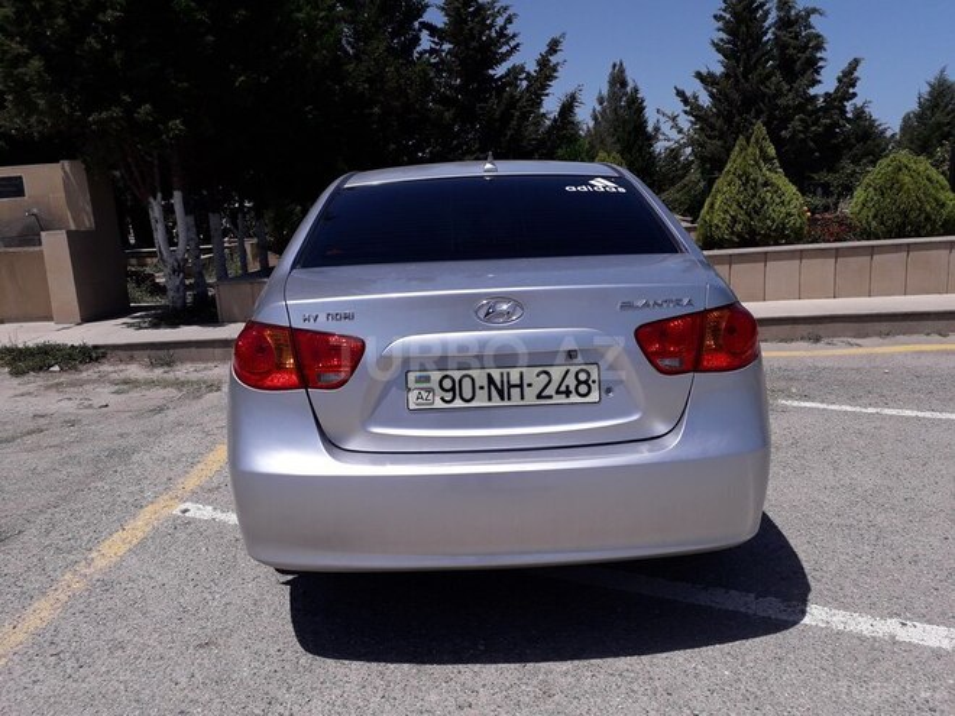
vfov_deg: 51.4
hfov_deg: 65.3
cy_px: 358
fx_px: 745
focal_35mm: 27
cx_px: 478
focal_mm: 3.6
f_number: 1.9
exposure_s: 1/3802
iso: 40
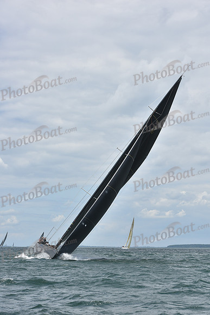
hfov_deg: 14.4
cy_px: 158
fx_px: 831
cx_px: 105
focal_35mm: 95
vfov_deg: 21.5
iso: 250
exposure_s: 1/1250
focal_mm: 95
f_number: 8
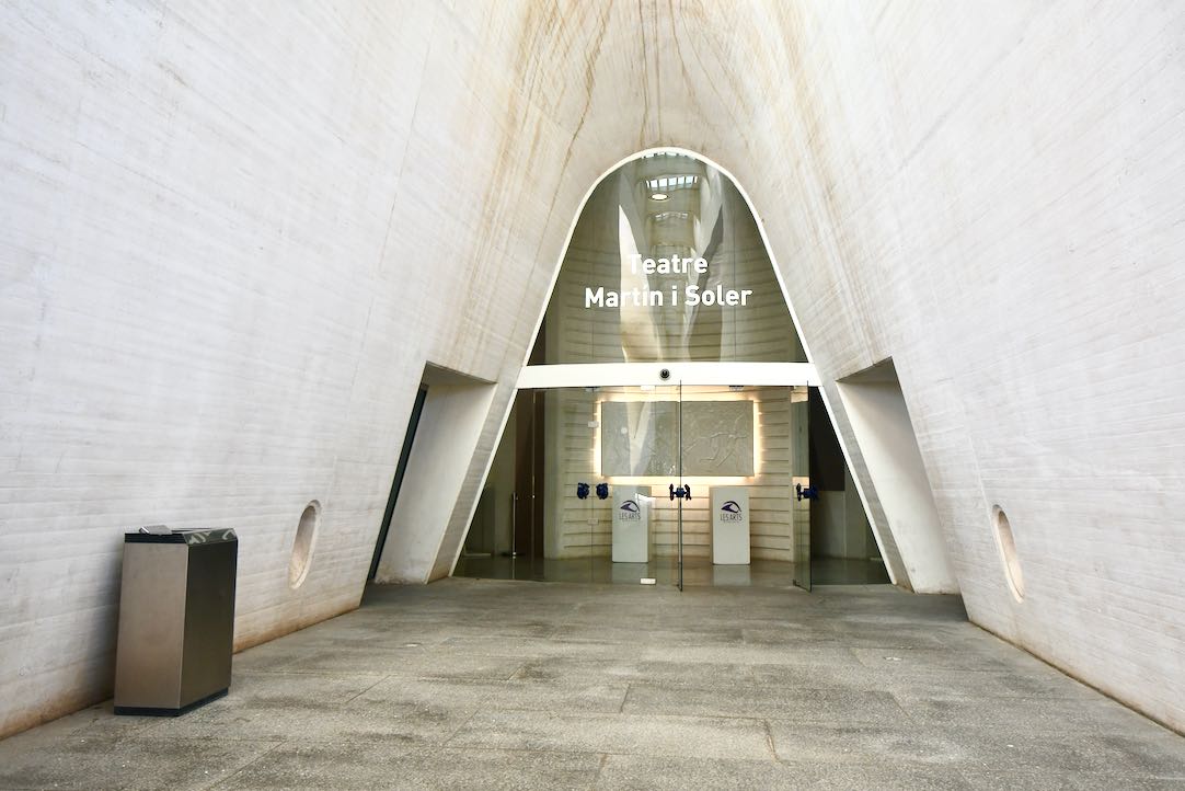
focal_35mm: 30
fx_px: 988
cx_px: 592
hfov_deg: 61.9
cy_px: 396
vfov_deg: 43.6
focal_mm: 20
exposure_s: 1/250
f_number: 5.6
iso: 500
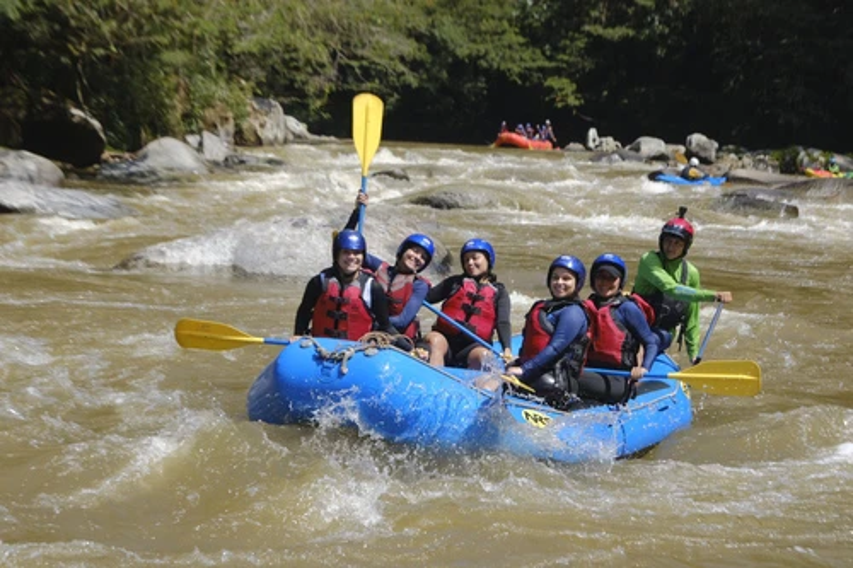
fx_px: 1729
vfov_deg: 18.7
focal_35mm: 73
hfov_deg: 27.7
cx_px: 426
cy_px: 284
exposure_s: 1/1000
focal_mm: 48.5
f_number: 7.1
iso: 640
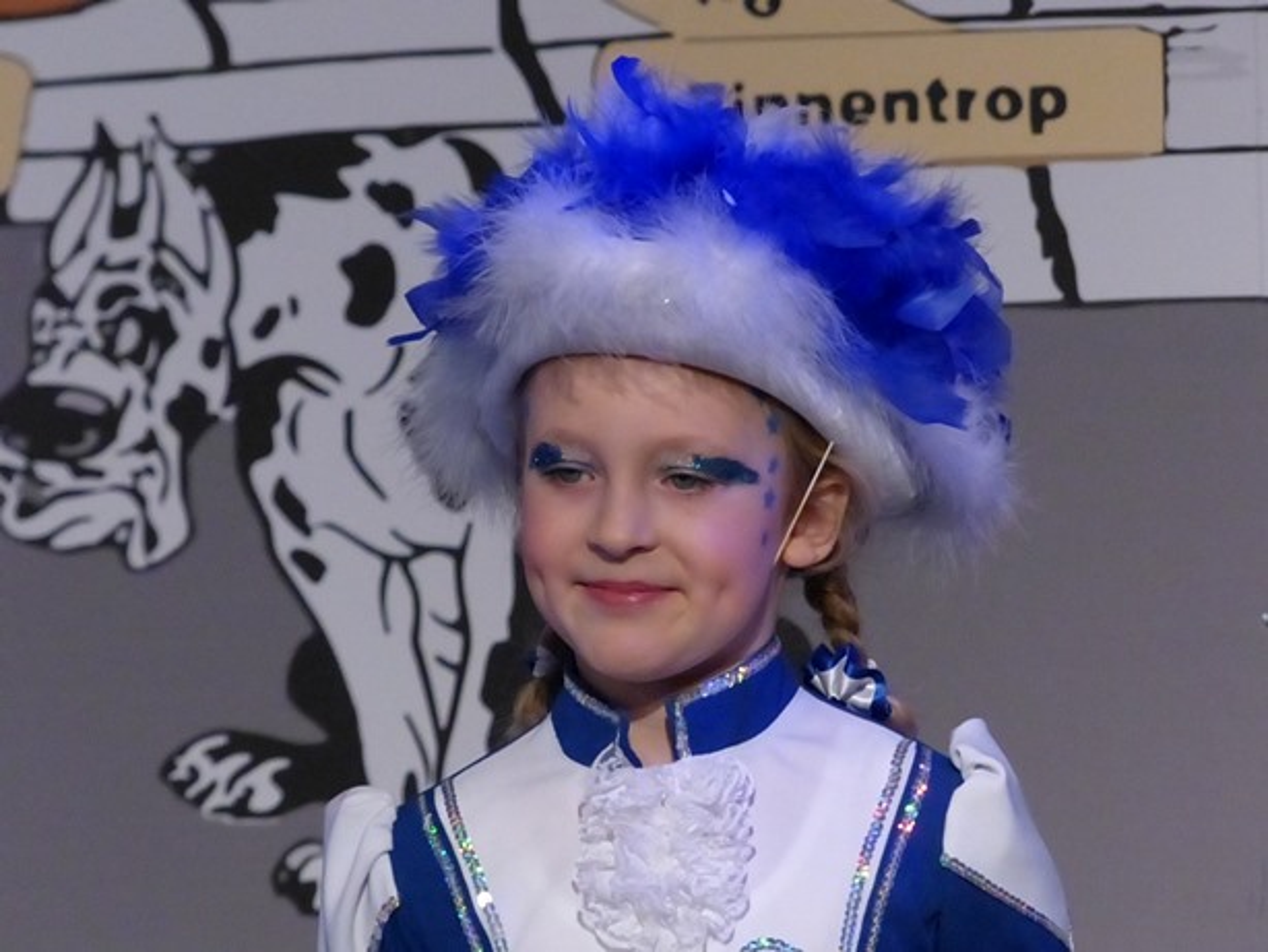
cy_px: 476
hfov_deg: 5.7
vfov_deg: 4.3
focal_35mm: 345
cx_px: 634
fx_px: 12642
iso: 1600
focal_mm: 62.1
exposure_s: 1/640
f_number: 4
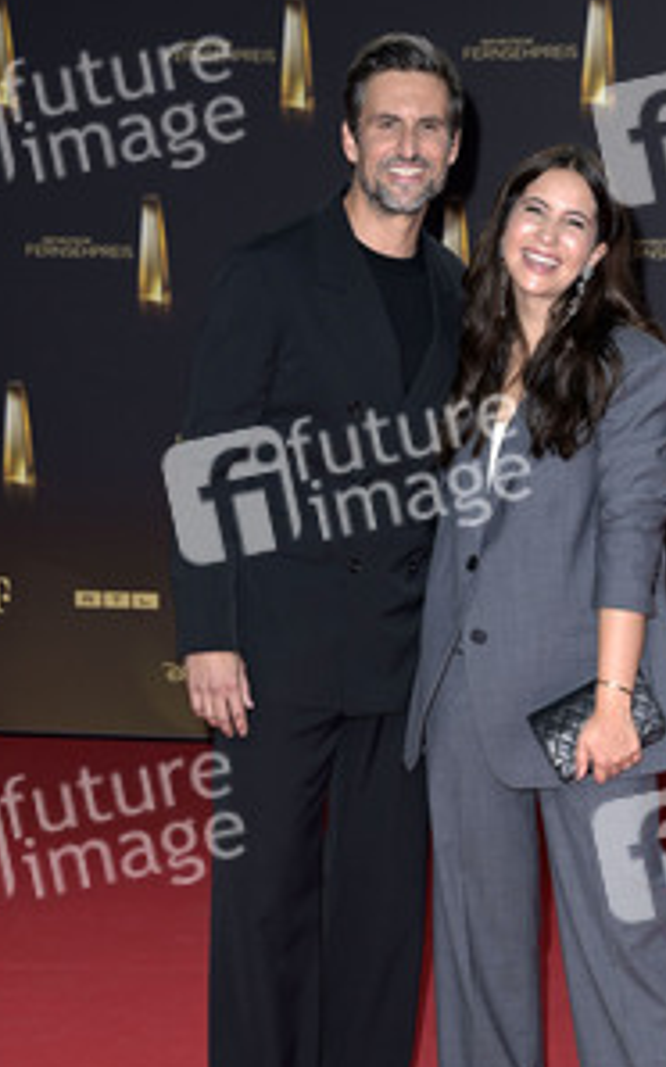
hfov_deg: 14.6
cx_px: 451
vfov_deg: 23.3
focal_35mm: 89
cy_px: 659
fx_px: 2587
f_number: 6.3
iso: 800
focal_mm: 65
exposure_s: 1/250
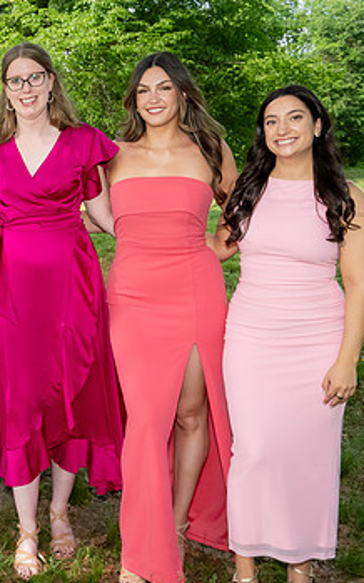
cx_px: -102
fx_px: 762
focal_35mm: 48
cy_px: 258
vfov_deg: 41.8
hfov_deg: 23.8
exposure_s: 1/250
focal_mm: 18
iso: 1400
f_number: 10
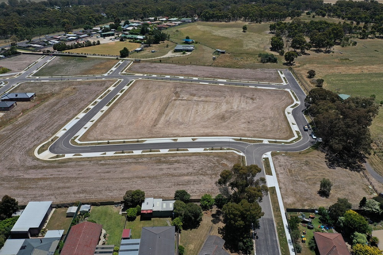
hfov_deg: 65.5
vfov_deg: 46.4
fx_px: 298
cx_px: 192
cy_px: 128
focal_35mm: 28
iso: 100
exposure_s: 1/800
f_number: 6.3
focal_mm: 10.26
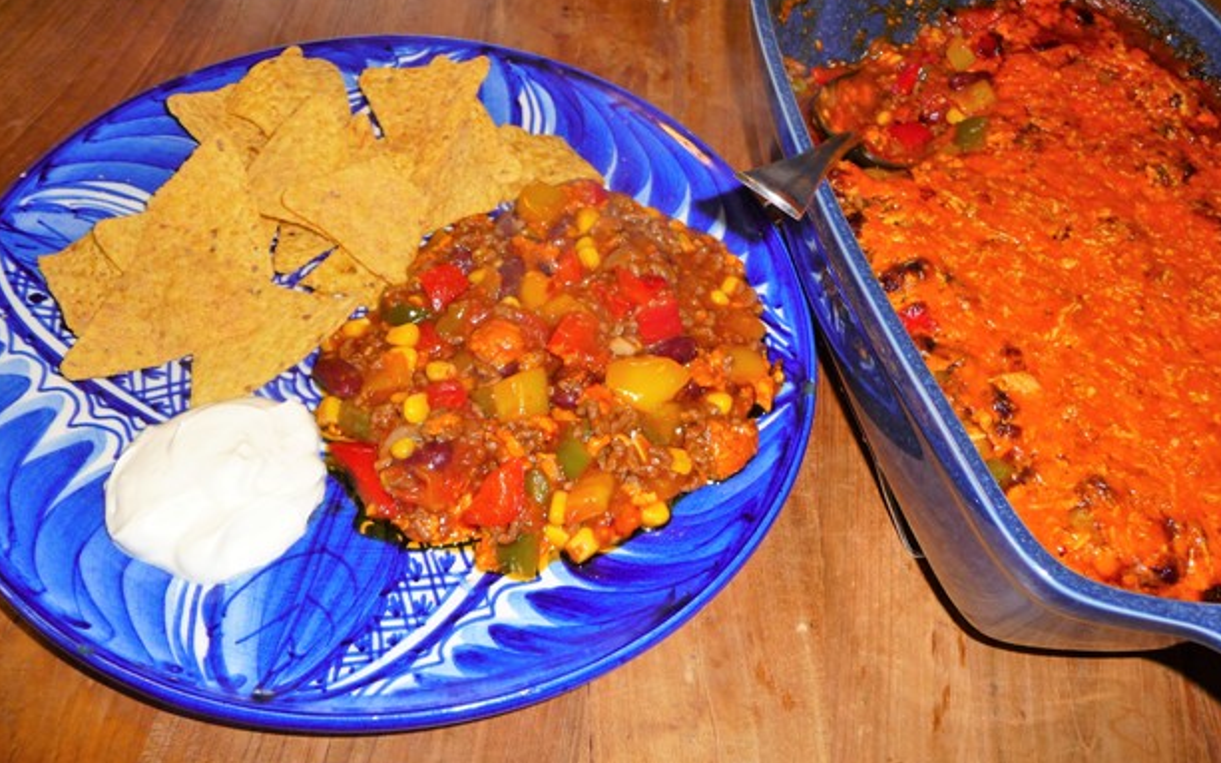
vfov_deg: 40.6
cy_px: 382
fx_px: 1031
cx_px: 631
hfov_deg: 61.2
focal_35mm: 31
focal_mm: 4.7
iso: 100
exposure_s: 1/30
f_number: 3.3
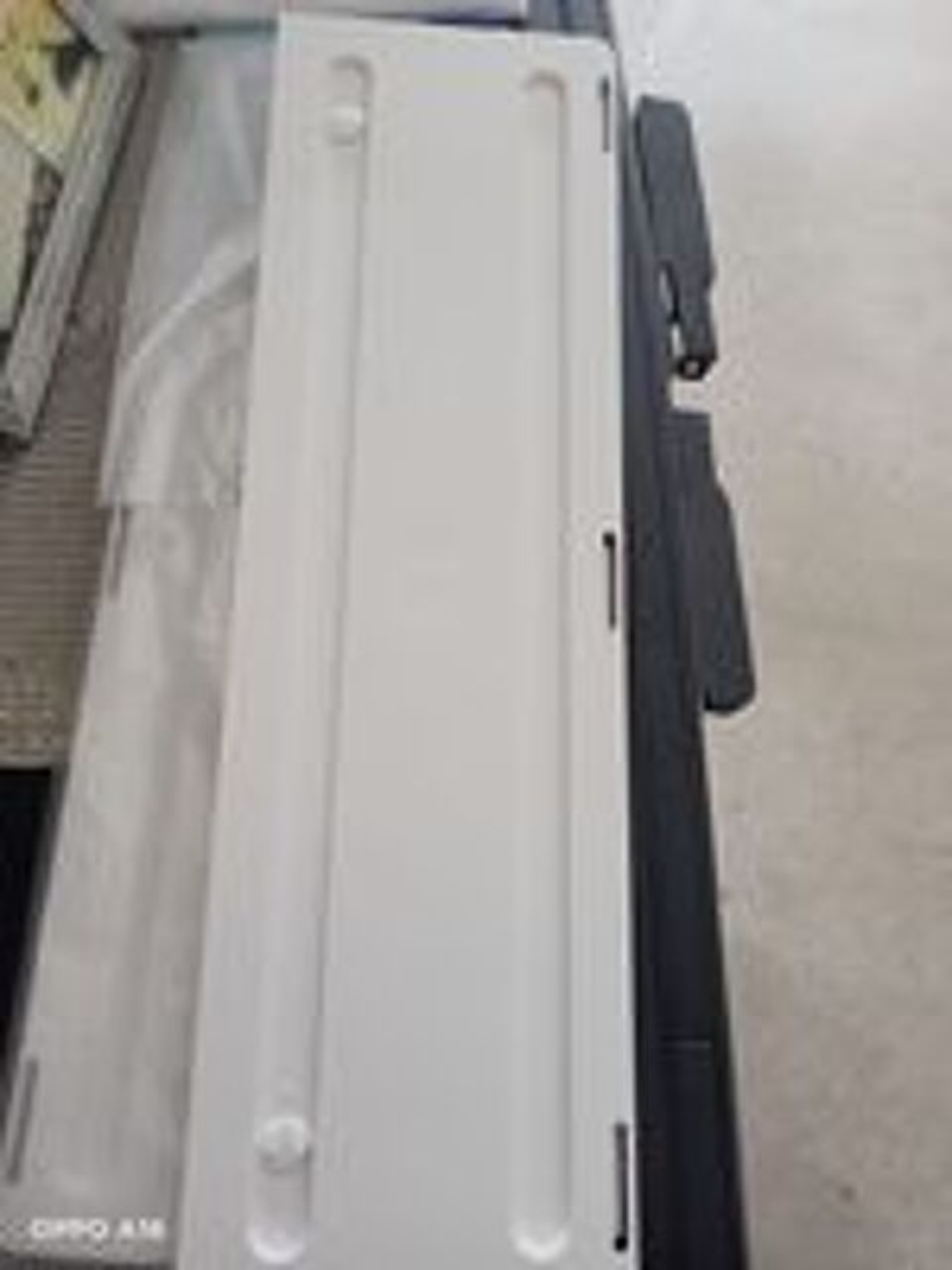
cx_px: 476
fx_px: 1027
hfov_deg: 49.7
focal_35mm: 28
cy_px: 635
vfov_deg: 63.4
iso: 537
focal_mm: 3.46
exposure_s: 1/33.3
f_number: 2.2
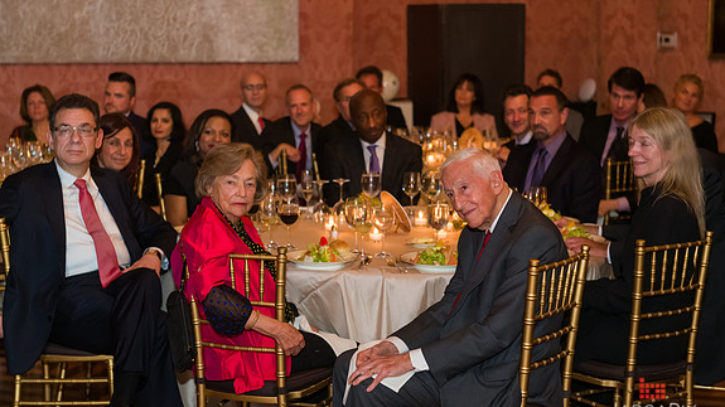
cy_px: 200
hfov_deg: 28.6
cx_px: 363
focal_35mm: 74
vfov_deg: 16.3
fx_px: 1422
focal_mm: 70
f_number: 4
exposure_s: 1/100
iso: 3200
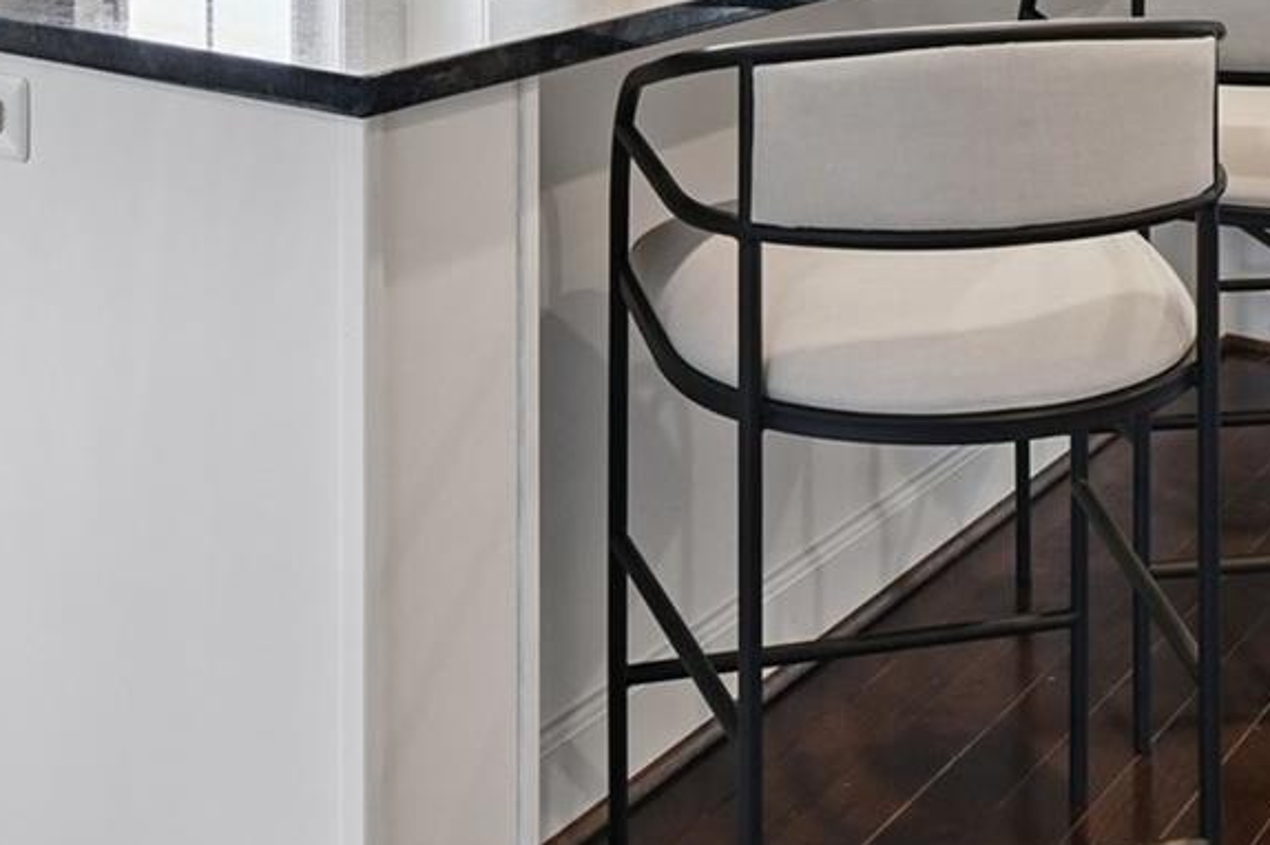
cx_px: 823
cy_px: -321
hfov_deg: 36.3
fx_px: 1918
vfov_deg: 21.8
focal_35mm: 54
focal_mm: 19.5
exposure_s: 1/13
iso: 400
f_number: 10
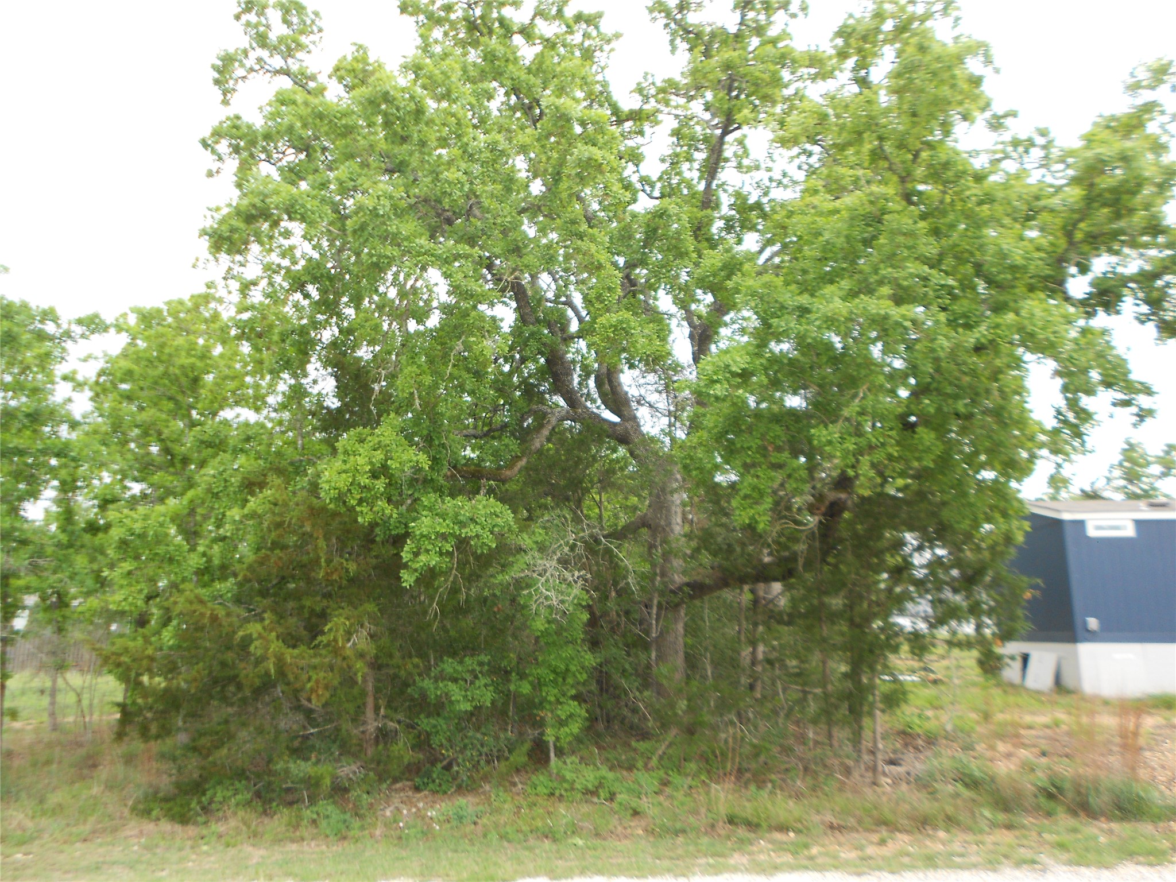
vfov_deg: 53.1
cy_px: 441
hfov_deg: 67.3
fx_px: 883
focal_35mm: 26
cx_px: 588
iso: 80
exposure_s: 1/80
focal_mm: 4.6
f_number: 3.2
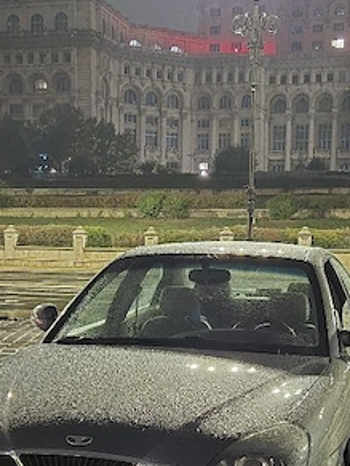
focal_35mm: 63
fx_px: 849
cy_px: 356
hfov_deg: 23.3
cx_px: 181
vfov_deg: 30.2
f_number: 1.8
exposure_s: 1/16.7
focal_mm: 5.4
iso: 2500
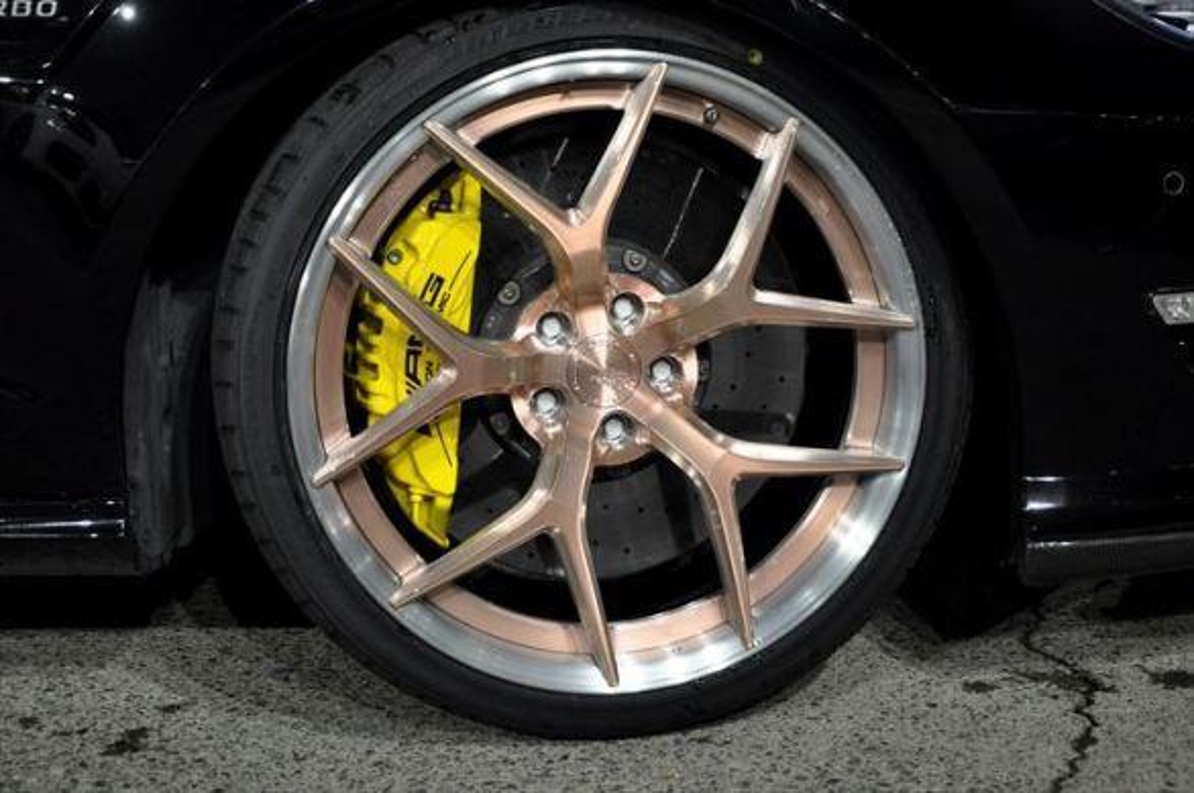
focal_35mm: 72
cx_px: 597
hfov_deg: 28.1
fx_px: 2385
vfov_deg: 18.9
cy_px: 396
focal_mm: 48
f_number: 6.3
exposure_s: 1/25
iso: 1000
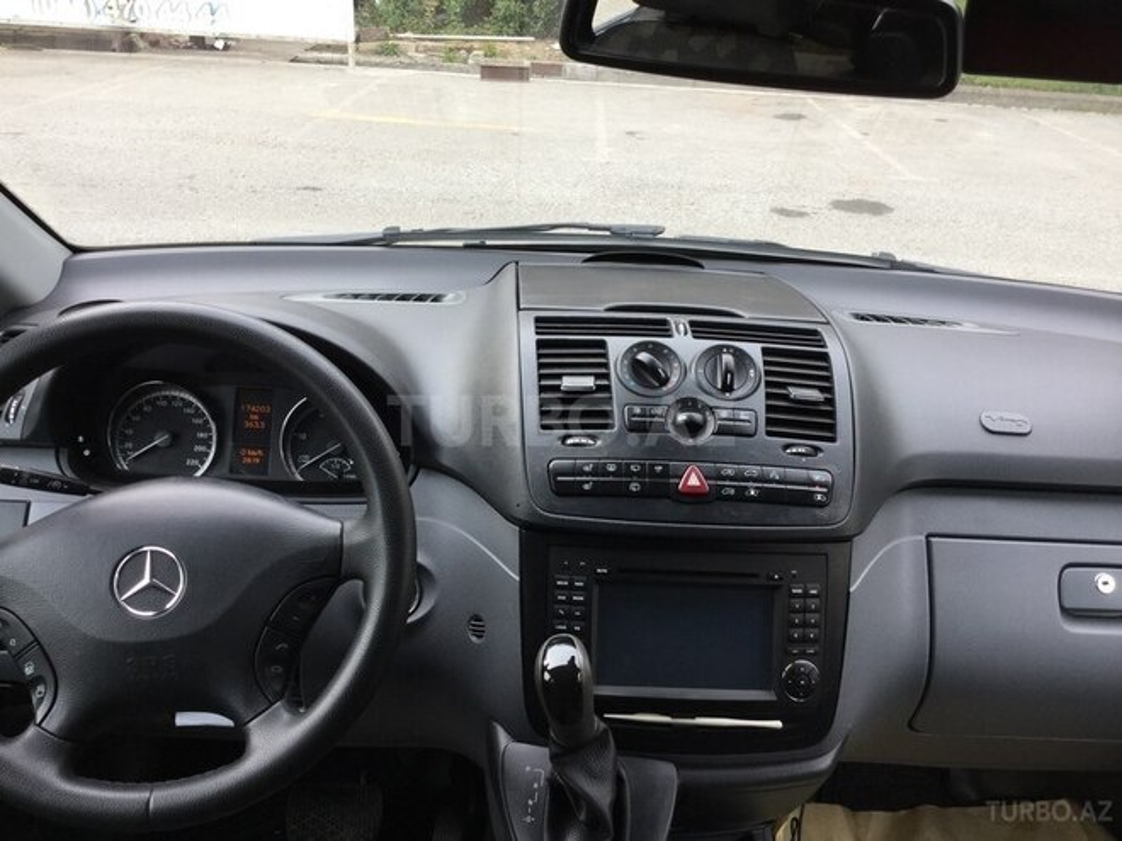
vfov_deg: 45.4
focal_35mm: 31
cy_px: 420
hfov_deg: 58.4
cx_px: 561
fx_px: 1005
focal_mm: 3.3
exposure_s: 1/100
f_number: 2.4
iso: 25
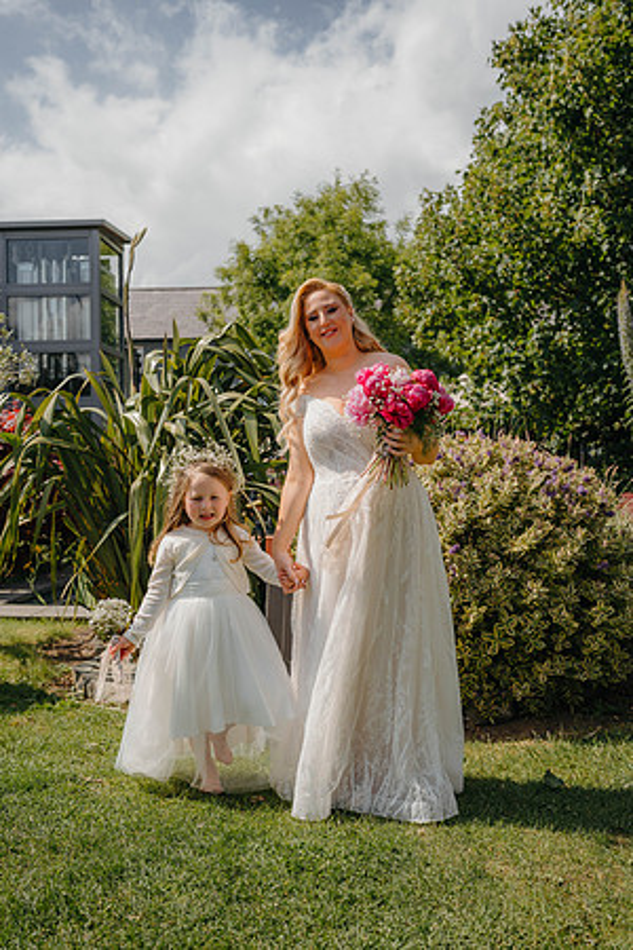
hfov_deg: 37.9
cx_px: 316
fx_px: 923
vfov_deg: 54.4
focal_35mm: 35
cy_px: 475
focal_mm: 35
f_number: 4
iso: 100
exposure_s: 1/800
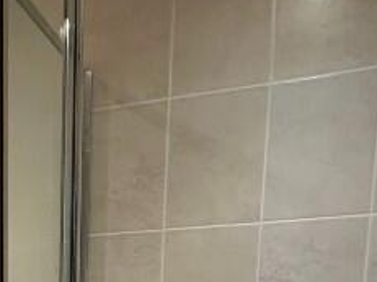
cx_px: 3
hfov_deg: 29.3
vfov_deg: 19.1
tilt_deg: -10.8
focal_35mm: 62
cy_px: 478
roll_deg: +0.4
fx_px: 675
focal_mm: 2.22
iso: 200
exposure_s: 1/50
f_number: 2.2
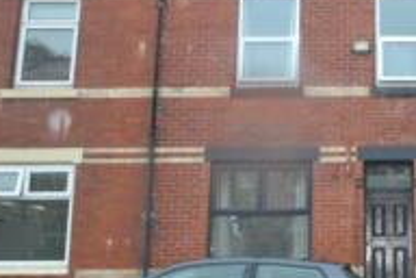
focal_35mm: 52
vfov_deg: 26.0
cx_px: 414
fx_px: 601
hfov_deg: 34.8
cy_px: 121
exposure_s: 1/80
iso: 400
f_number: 4
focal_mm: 14
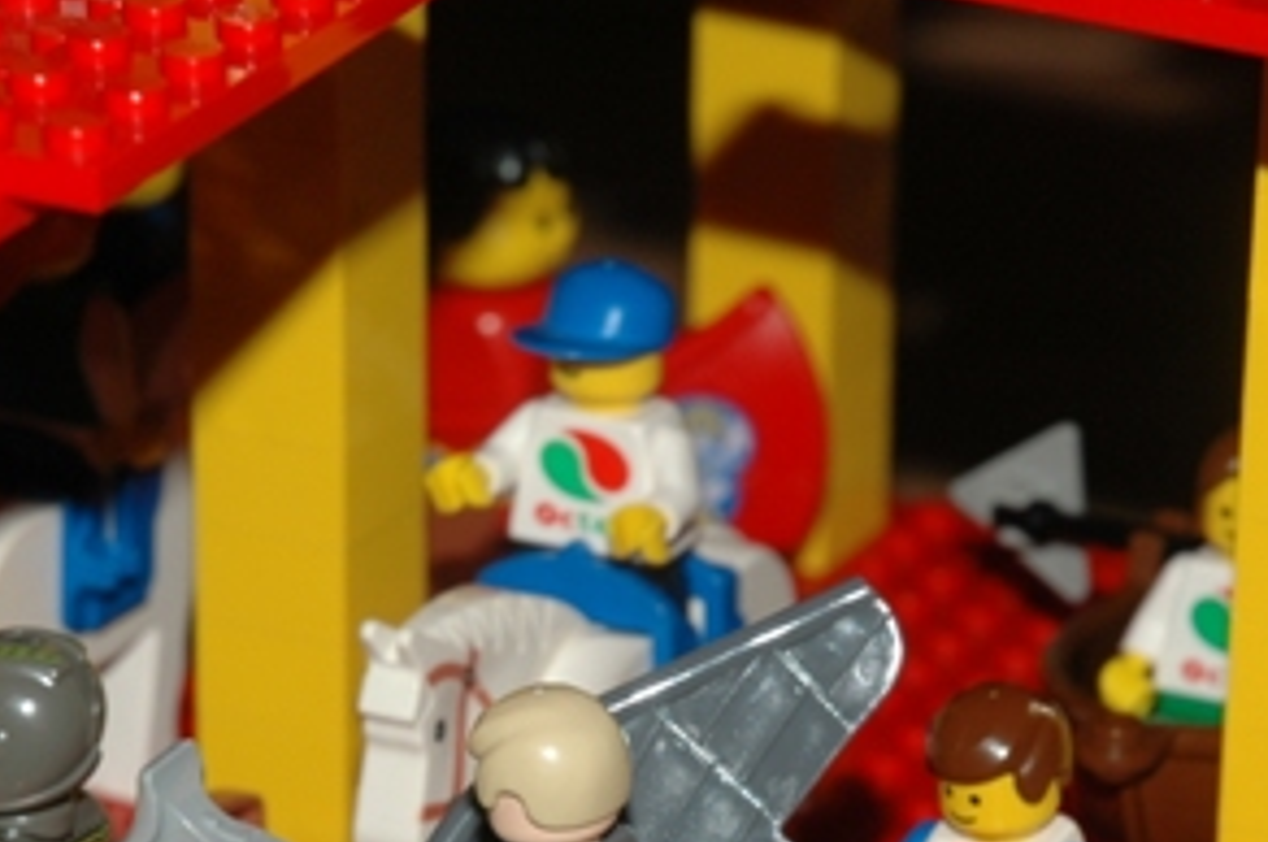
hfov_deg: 9.0
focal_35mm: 230
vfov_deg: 5.9
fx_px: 8092
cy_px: 825
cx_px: 569
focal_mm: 70
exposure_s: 1/60
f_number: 9
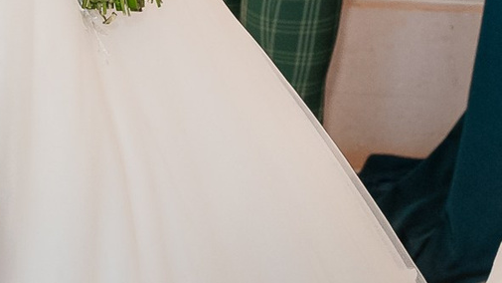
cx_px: 621
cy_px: -526
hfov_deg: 11.0
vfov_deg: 6.0
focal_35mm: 191
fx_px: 2542
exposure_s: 1/125
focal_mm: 36
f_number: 5
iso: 2000
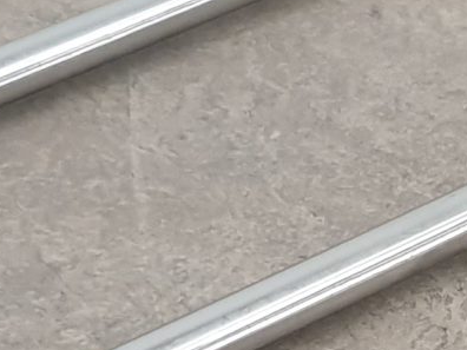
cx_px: 473
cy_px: 348
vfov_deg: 8.8
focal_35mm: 168
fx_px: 2266
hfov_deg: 11.6
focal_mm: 4.3
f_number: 1.5
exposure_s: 1/50
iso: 200
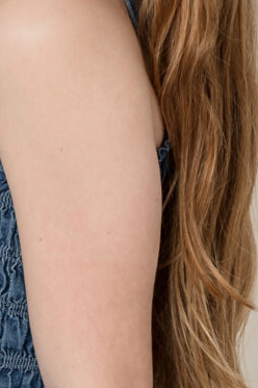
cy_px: 121
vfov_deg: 6.0
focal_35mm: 343
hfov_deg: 4.0
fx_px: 3694
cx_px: -199
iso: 100
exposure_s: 1/160
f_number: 5.6
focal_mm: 50
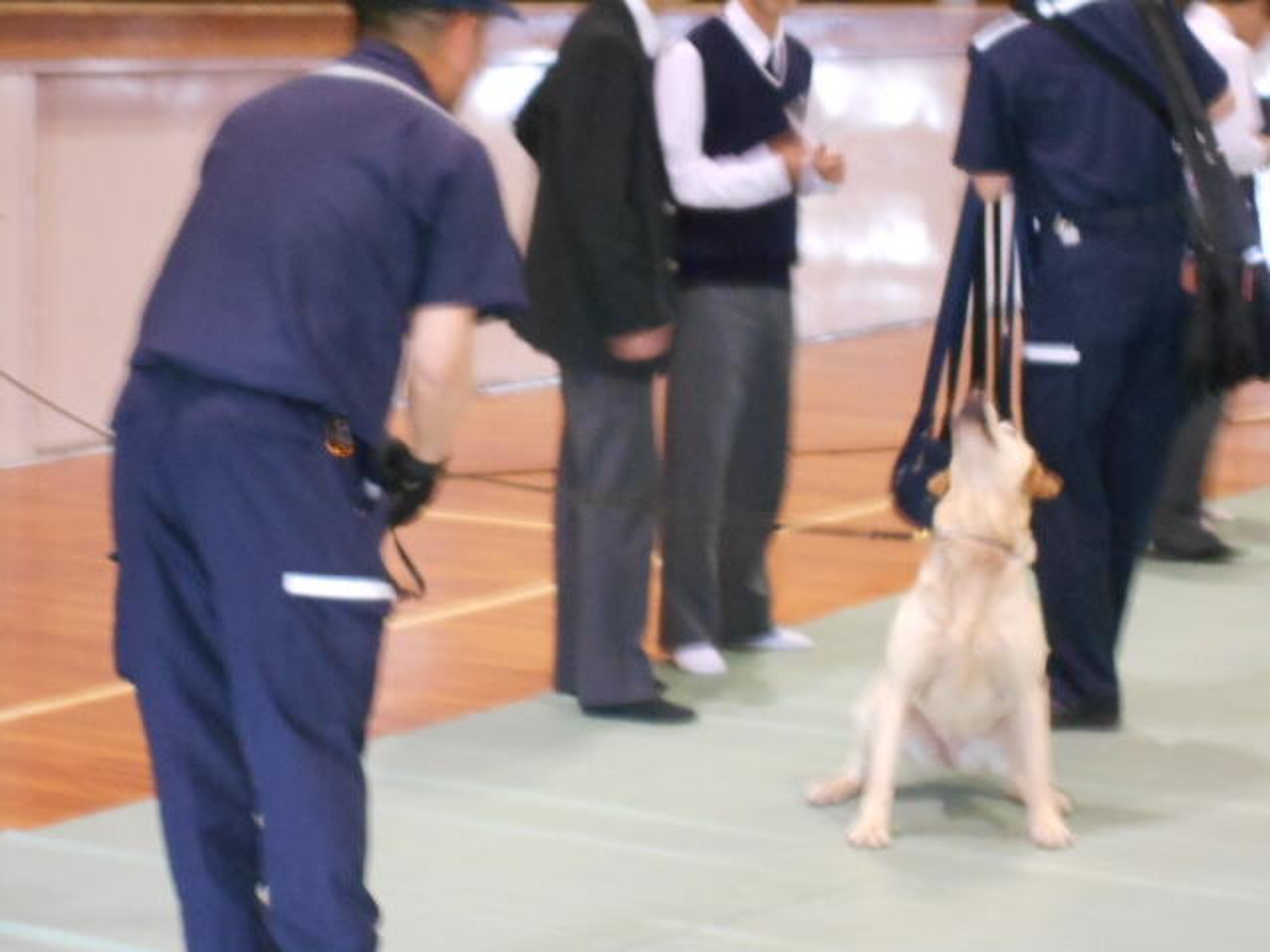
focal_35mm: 113
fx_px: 4146
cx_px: 635
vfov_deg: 13.1
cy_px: 476
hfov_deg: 17.4
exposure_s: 1/10
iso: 800
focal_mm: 20.1
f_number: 6
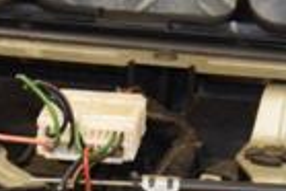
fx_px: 2163
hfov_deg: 7.6
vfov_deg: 5.0
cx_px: 101
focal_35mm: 272
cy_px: 230
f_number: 4.8
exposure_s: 1/160
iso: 800
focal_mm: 42
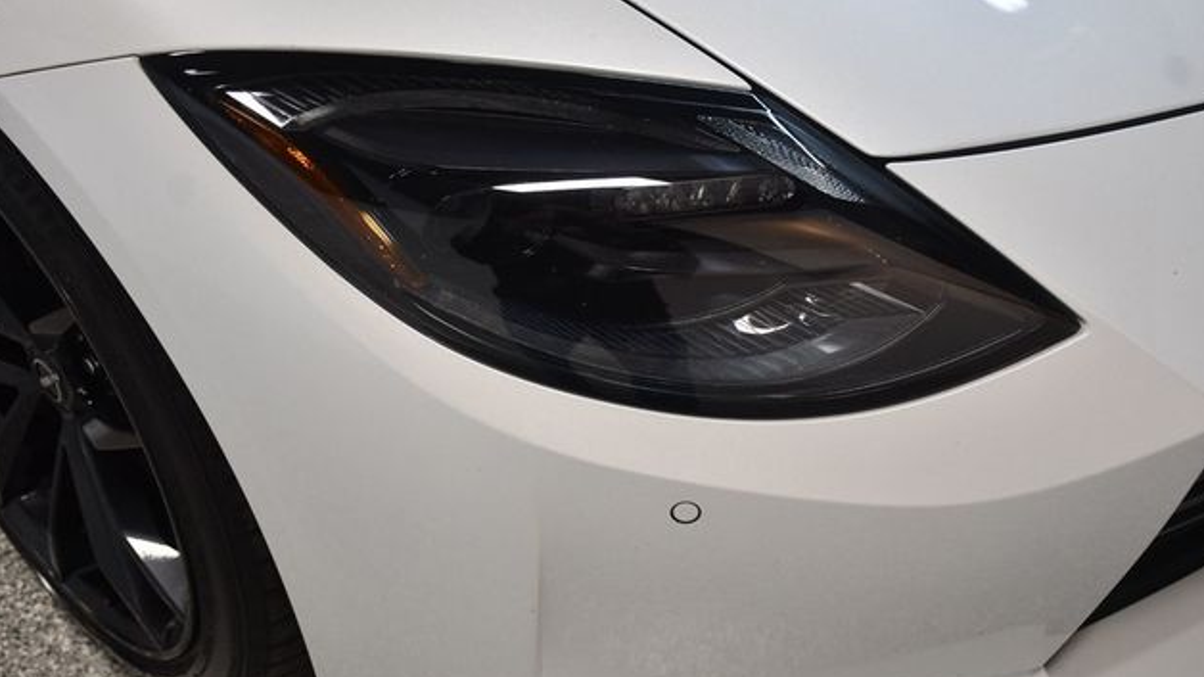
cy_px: 374
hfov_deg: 42.9
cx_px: 604
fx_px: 1532
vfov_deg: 24.9
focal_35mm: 48
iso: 1250
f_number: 4
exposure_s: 1/125
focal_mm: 30
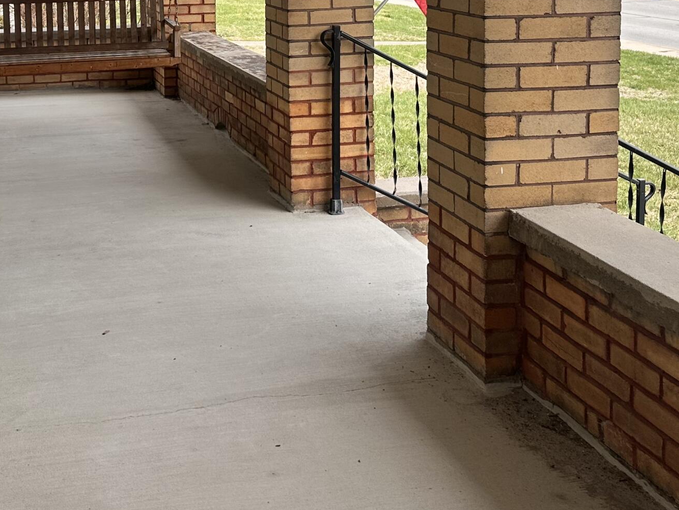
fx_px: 1079
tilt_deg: -5.2
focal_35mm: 55
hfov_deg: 34.6
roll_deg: +1.1
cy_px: 29
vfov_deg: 25.5
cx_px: 234
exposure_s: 1/1374
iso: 80
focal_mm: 6.86
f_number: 1.78
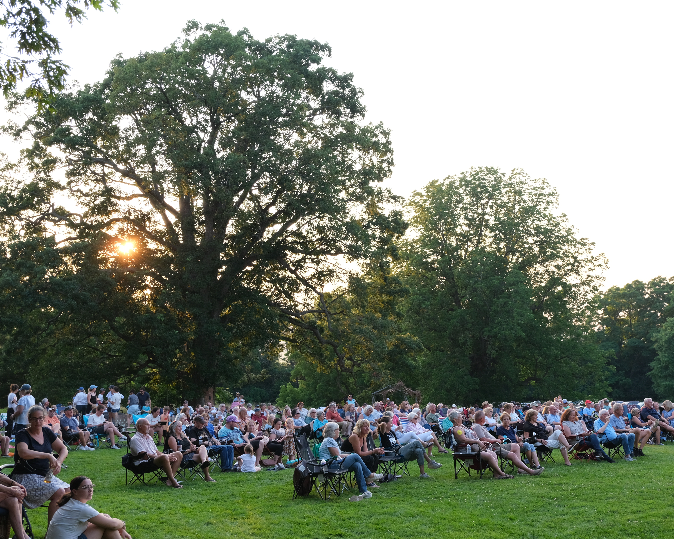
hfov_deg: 40.3
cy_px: 269
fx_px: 918
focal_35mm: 46
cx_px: 356
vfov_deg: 32.7
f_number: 4.4
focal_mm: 26.4
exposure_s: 1/100
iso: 320
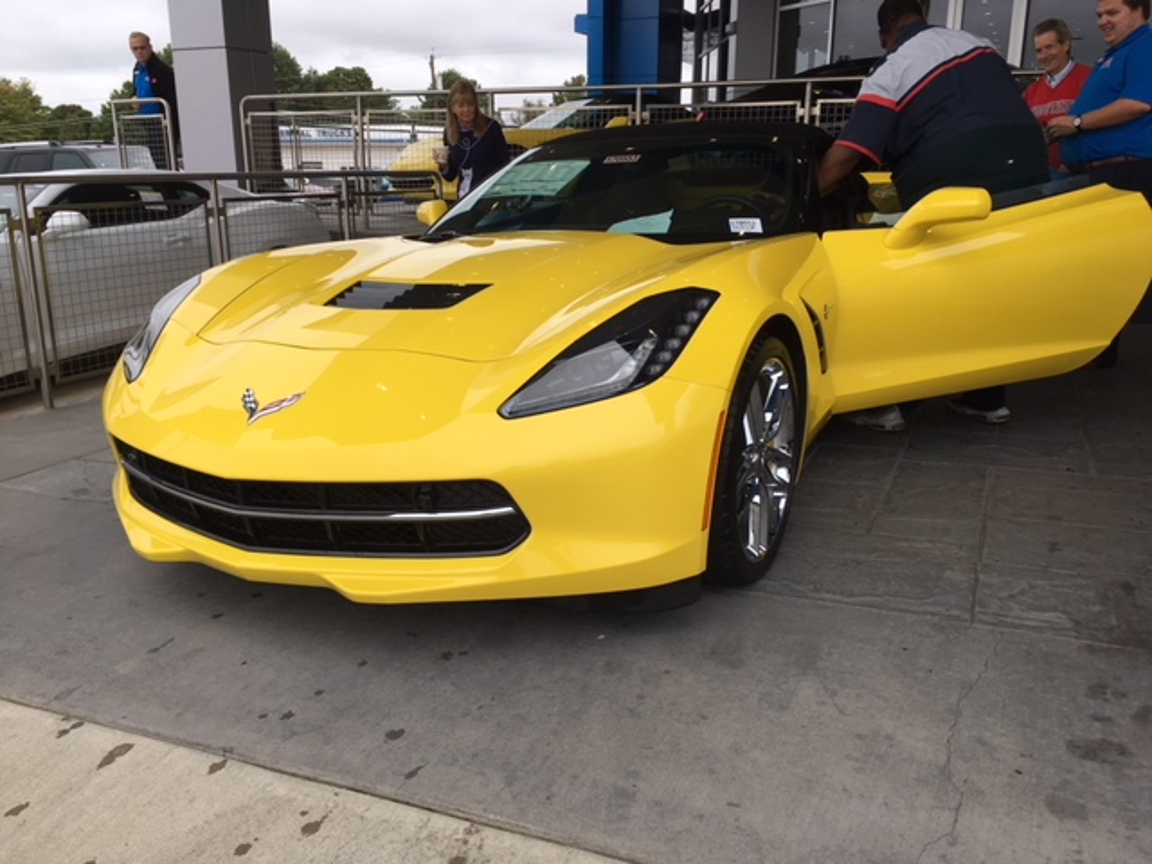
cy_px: 432
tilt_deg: -15.5
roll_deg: +0.1
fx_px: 965
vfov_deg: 48.2
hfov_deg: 61.7
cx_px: 576
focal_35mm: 29
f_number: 2.2
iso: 25
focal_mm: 4.15
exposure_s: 1/450
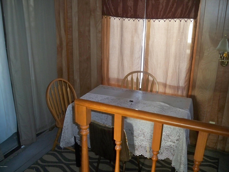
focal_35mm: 35
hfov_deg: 52.6
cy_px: 86
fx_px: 232
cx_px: 114
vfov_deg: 40.7
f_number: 3.1
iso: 400
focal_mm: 6.3
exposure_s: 1/60
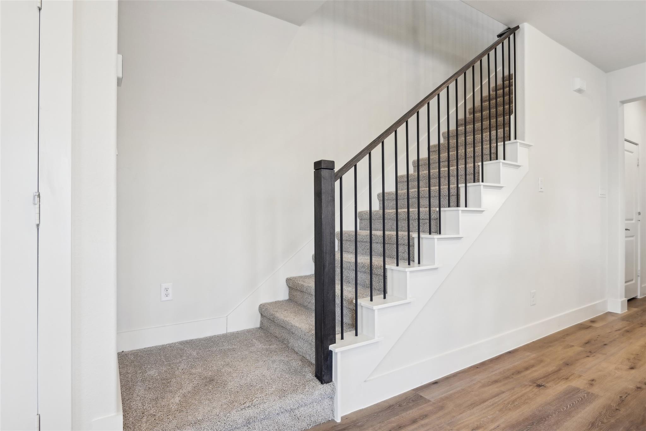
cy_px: 216
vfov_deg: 64.5
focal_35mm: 19
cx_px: 323
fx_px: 341
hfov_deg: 86.9
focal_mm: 19
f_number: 8
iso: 400
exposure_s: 1/25
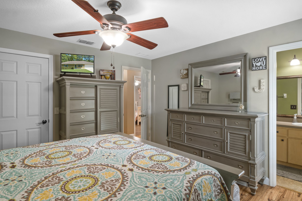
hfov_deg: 90.0
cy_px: 100
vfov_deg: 67.4
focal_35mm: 18
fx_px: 151
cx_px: 151
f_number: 8
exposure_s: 2.5
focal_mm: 12
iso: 320
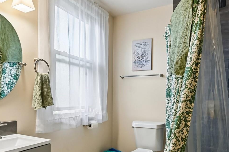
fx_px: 178
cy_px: 98
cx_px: 116
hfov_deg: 65.5
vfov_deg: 45.8
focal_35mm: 28
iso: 250
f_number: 10
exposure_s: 1/10
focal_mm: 17
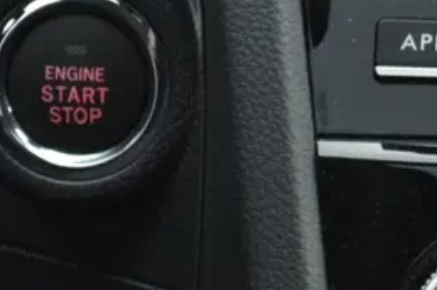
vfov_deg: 3.8
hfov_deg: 5.6
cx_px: 861
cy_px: 14
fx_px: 4377
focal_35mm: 361
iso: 640
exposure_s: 1/60
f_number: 5.6
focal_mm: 52
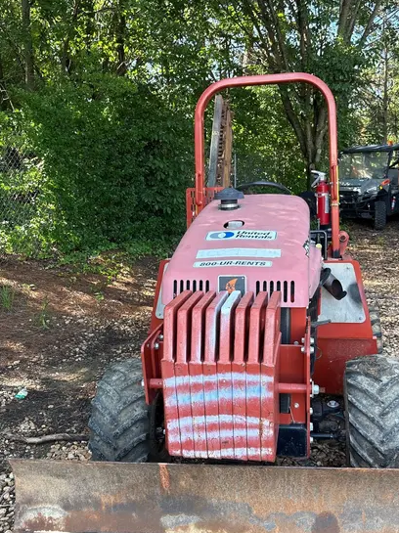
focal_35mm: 35
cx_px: 205
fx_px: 539
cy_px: 290
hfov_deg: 40.7
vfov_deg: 52.6
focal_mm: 5.96
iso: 40
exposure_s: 1/144
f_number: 1.6
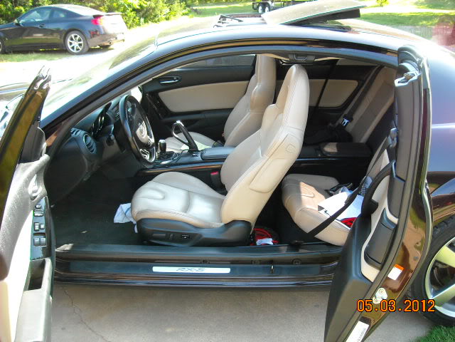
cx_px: 228
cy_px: 171
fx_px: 460
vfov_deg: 40.7
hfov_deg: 52.6
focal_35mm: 35
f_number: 2.8
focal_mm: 5.7
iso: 237
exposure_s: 1/201
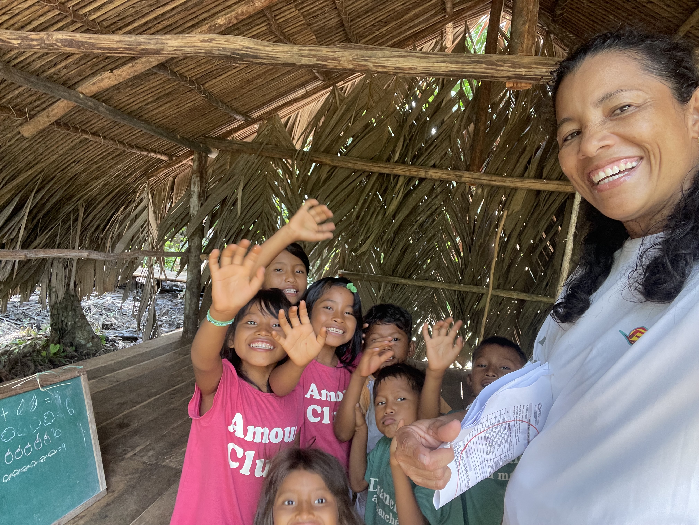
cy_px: 262
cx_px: 350
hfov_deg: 73.9
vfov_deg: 58.9
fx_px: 464
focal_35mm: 23
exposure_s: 1/76
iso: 100
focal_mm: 2.71
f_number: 2.2
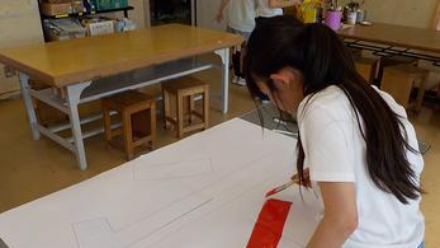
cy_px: 165
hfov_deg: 59.5
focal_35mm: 33
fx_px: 385
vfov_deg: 35.3
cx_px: 221
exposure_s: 1/250
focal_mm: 4.1
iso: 220
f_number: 3.3
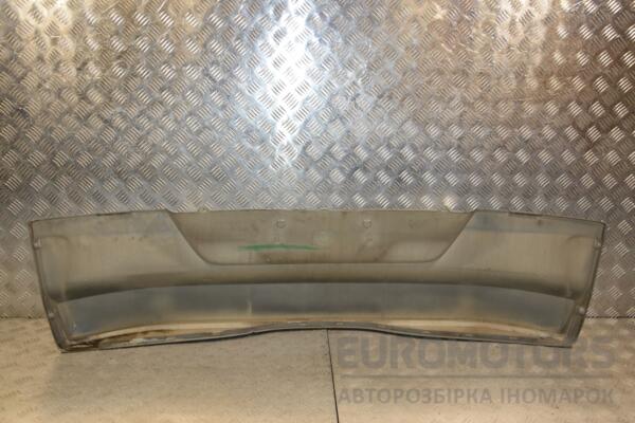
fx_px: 582
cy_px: 212
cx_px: 318
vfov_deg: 40.0
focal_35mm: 33
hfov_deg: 57.2
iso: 800
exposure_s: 1/200
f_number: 5.6
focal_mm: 22
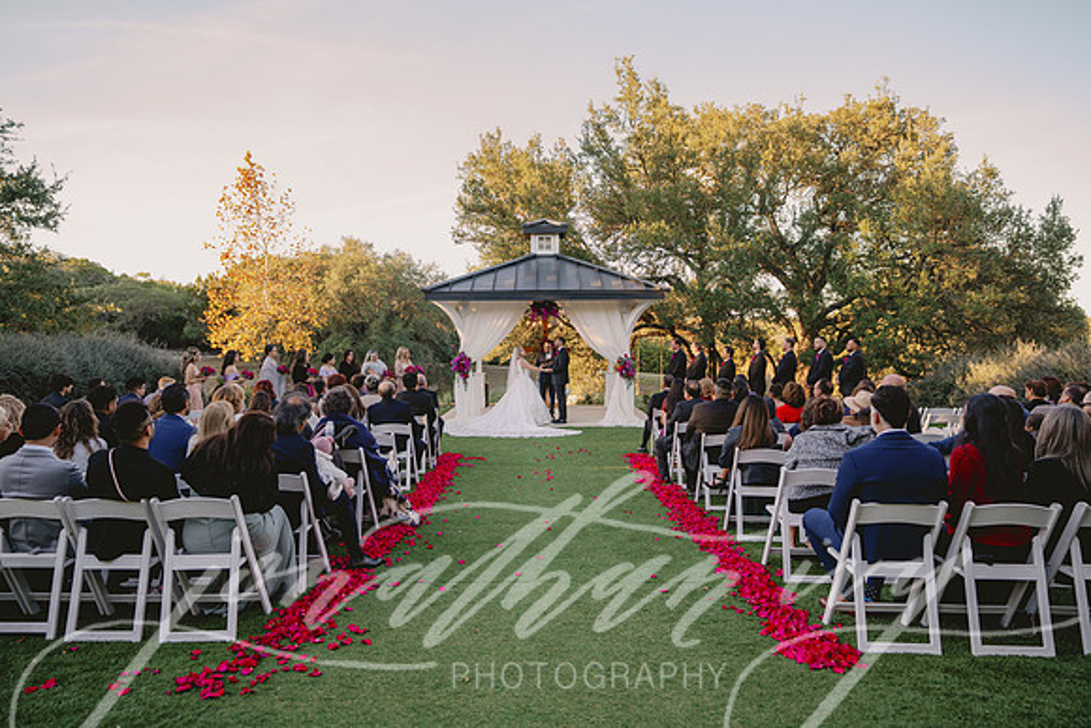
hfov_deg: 76.1
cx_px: 546
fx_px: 697
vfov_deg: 55.1
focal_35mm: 23
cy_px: 364
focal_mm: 23
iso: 320
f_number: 3.2
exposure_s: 1/250
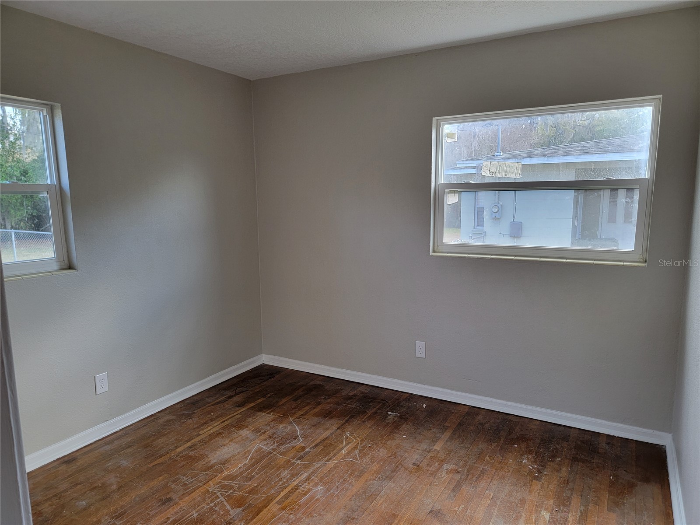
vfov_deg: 56.8
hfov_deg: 71.6
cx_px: 350
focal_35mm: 24
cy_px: 262
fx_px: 485
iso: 160
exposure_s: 1/120
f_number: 1.8
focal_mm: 6.7
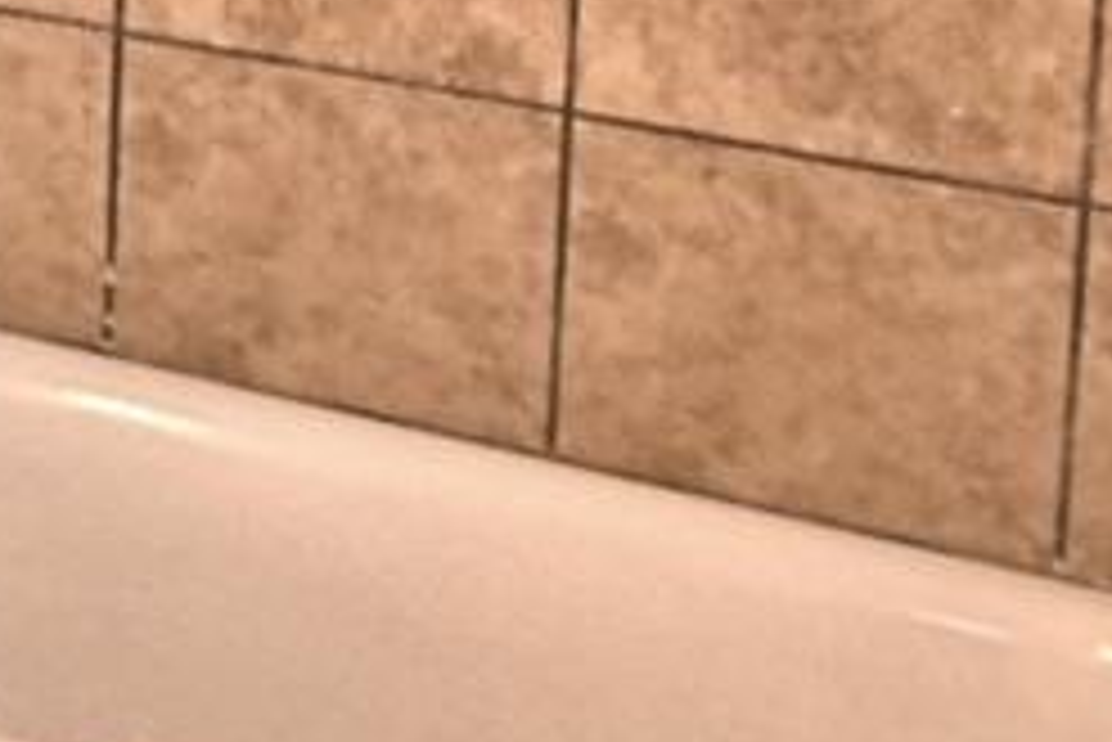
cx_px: -927
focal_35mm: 97
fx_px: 2998
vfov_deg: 12.6
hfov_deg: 17.0
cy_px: -697
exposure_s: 1/30
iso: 280
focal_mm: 10
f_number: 4.5
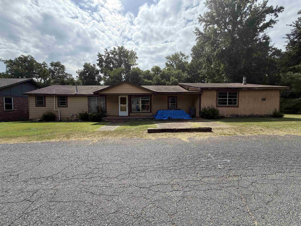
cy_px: 113
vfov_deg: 85.7
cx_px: 150
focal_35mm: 14
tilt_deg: -3.5
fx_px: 122
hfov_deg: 102.1
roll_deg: +0.8
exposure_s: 1/1068
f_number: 2.2
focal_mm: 2.22
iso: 32
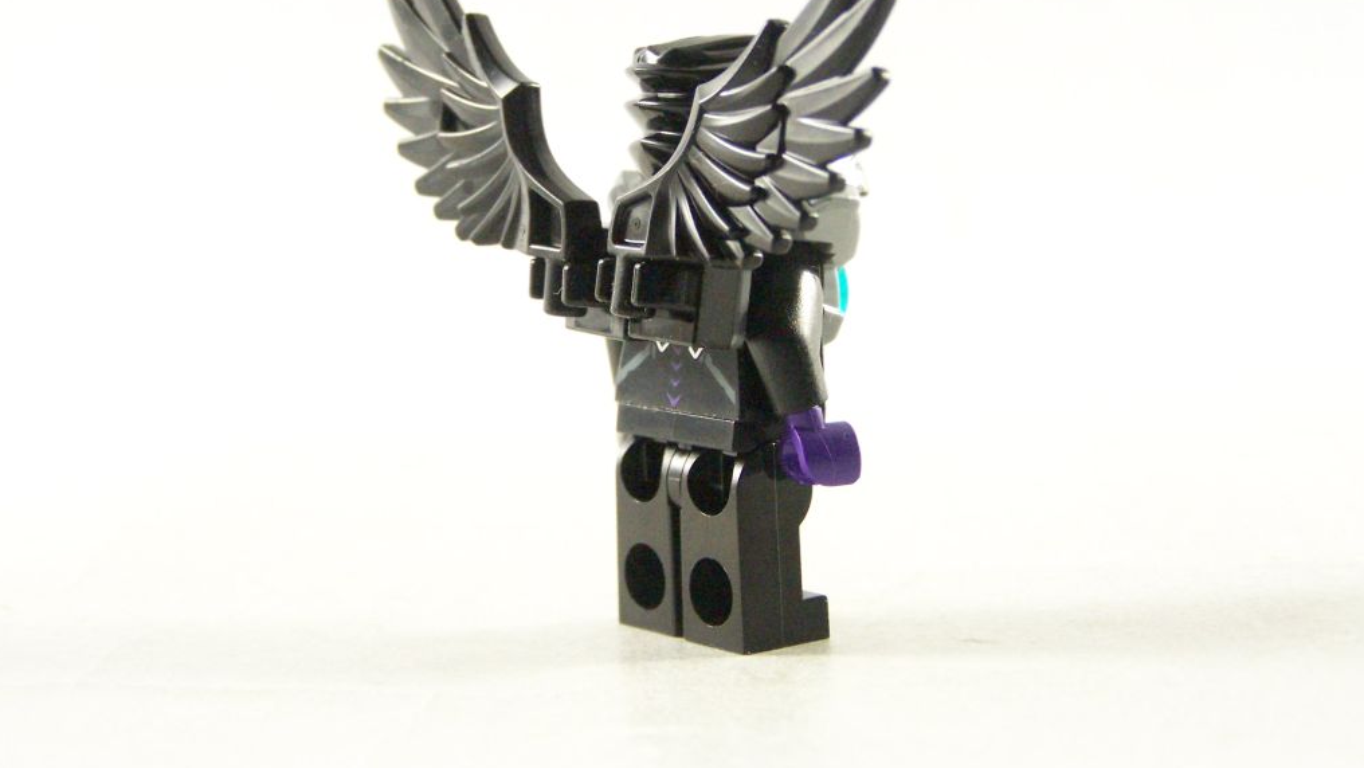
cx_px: 679
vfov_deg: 13.4
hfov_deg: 23.7
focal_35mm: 90
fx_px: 3256
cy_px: 282
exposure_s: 1/60
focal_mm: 13.7
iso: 400
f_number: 3.2
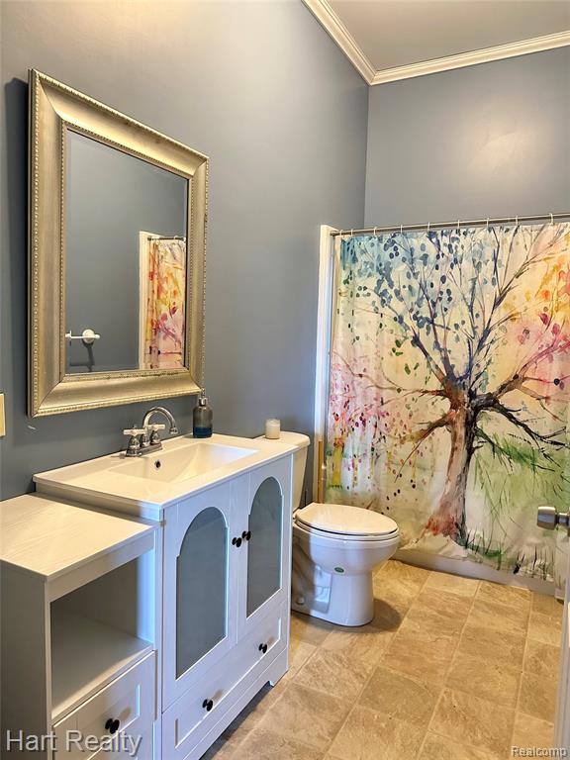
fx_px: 527
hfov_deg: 56.8
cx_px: 285
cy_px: 380
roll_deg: -1.6
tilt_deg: -5.9
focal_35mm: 24
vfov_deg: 71.6
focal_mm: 6.86
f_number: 1.78
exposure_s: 1/60
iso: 400
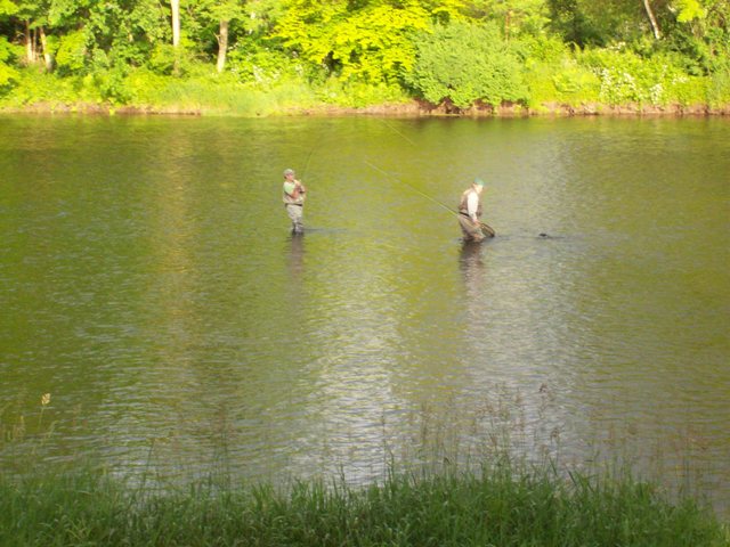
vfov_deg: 13.7
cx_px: 365
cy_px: 274
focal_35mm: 108
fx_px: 2278
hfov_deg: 18.2
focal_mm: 18
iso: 140
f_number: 4.8
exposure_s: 1/183
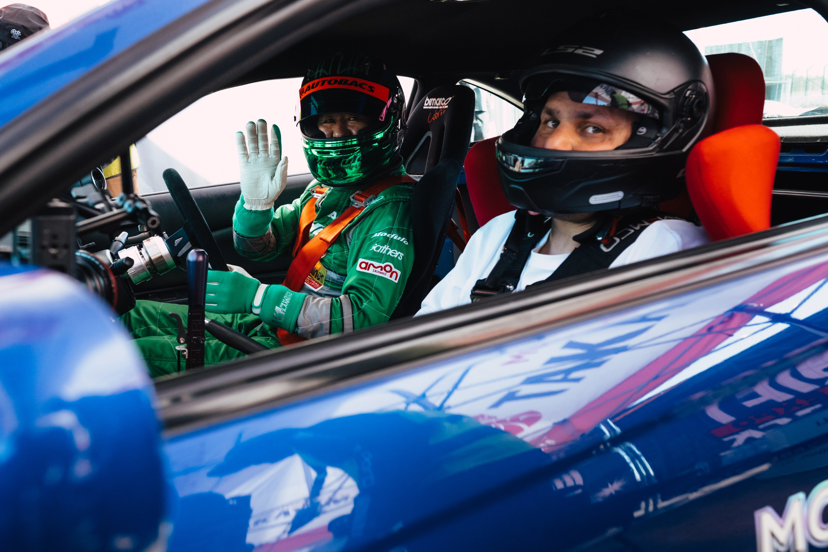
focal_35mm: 27
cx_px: 376
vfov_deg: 47.9
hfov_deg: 67.2
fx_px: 621
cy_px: 257
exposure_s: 1/800
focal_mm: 24
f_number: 4.5
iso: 2000
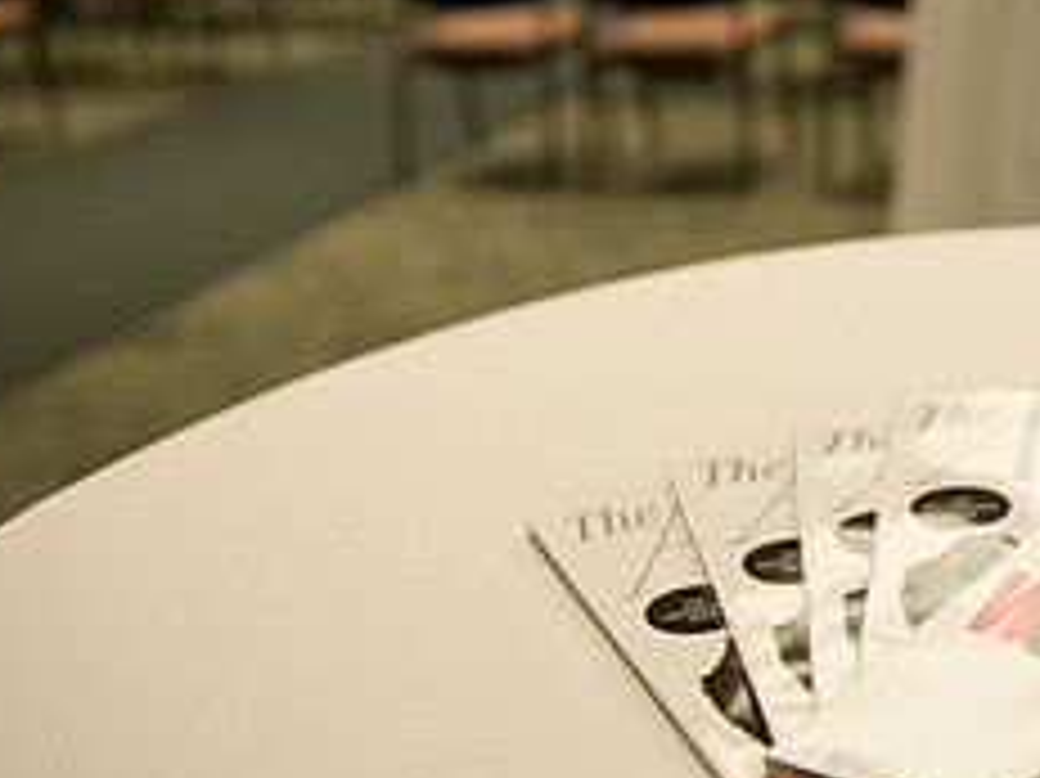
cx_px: 1022
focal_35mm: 58
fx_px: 1742
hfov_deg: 31.0
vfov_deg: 25.1
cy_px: 270
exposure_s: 1/100
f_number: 2.8
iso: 1600
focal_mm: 24
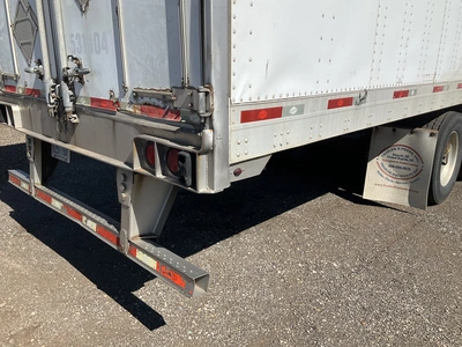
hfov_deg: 61.7
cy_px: 174
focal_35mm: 29
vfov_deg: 48.2
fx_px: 387
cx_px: 231
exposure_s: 1/2320
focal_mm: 3
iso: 25
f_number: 1.8
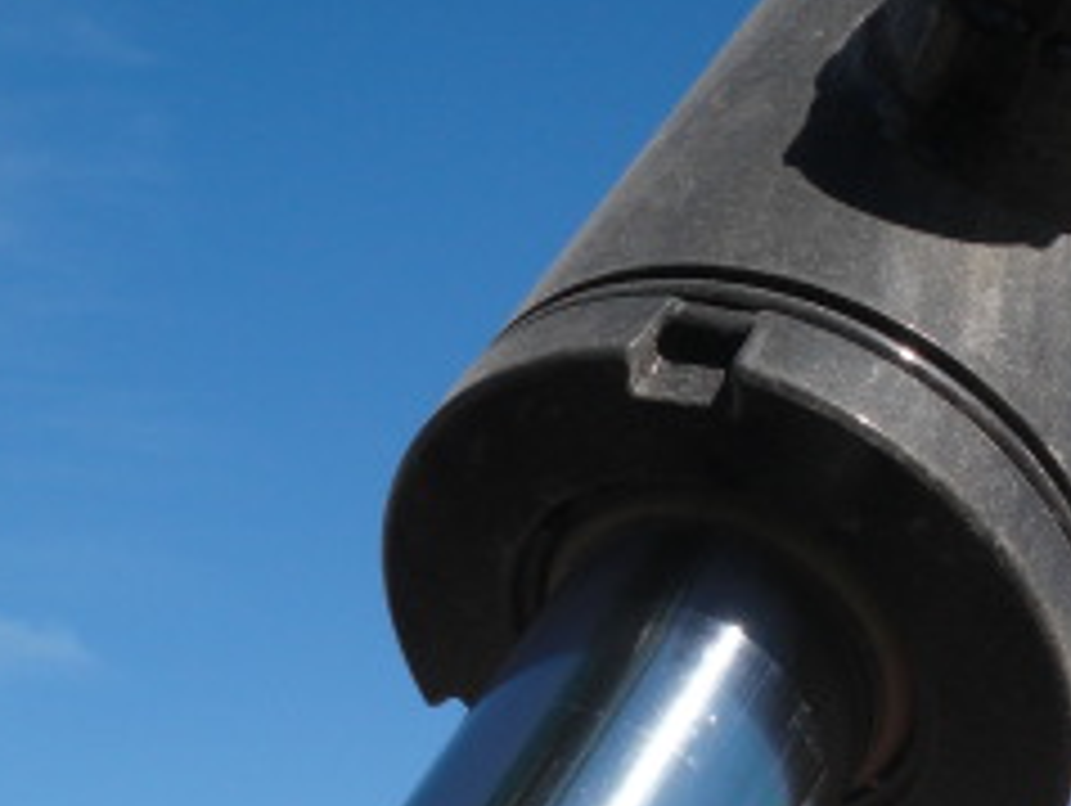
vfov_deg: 14.3
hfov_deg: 19.2
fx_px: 3159
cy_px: 788
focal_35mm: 102
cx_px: 590
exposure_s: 1/400
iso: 64
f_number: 5.6
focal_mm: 6.3
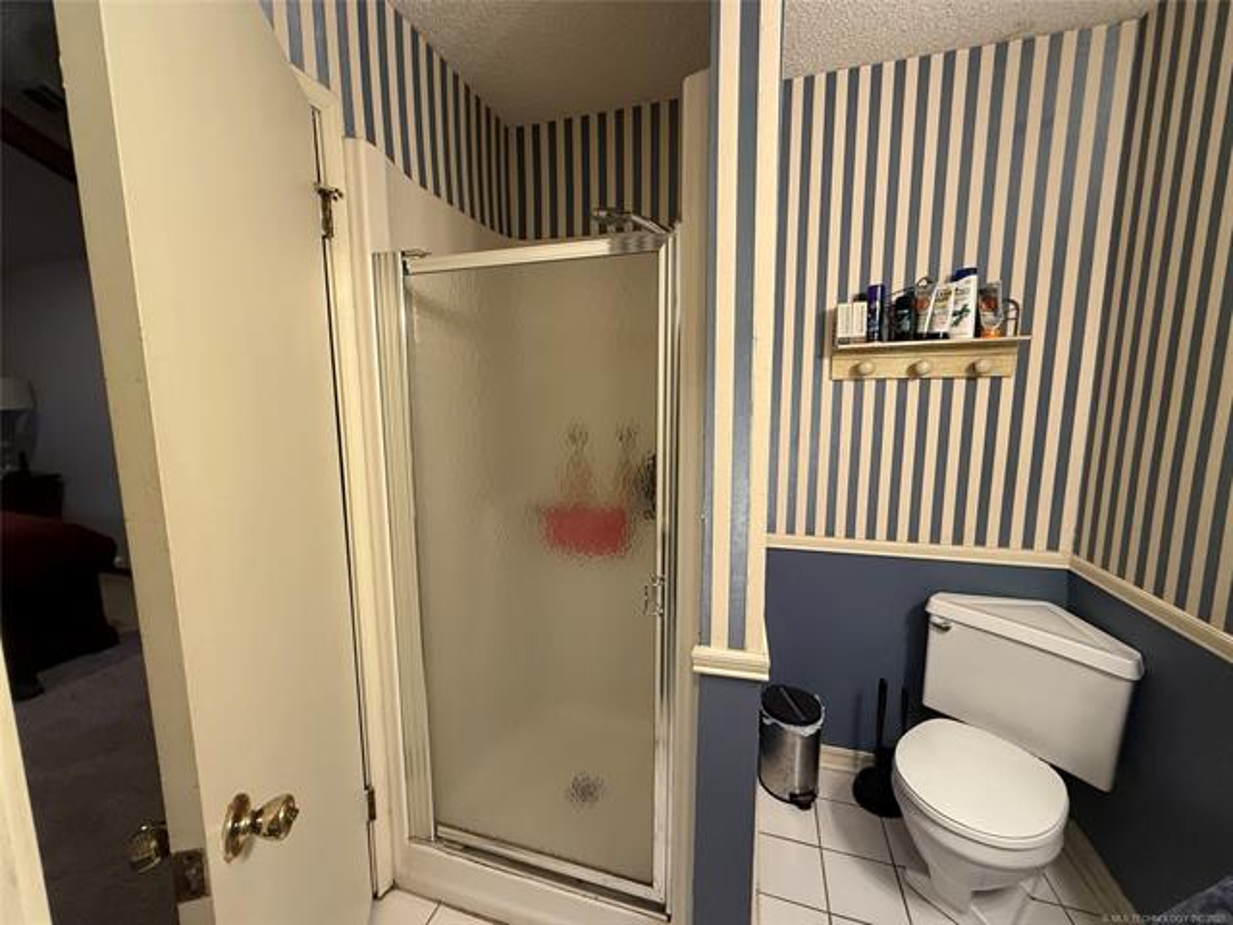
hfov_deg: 102.1
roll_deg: +1.1
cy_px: 462
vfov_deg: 85.7
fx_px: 499
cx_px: 616
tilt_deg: -6.5
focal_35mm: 14
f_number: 2.2
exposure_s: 1/60
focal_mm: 2.22
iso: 320
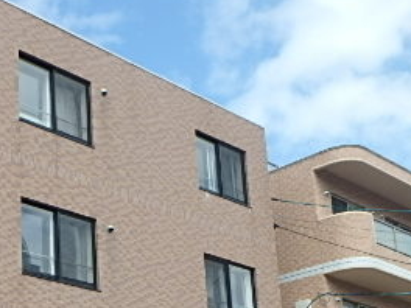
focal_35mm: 63
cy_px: 352
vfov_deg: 21.9
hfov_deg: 28.0
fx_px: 748
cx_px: -40
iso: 125
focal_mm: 4.7
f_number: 4.3
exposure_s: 1/500
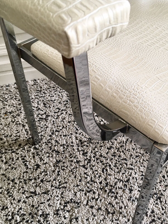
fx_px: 233
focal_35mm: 36
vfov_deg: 51.3
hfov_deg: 39.4
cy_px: 117
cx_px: 103
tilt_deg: -50.3
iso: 80
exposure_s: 1/33
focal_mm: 4.15
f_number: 2.2
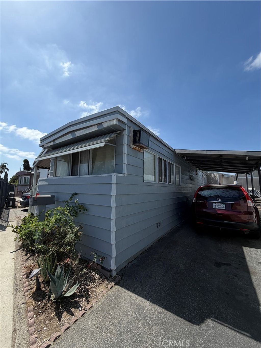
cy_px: 174
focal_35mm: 14
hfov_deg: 85.7
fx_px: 141
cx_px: 130
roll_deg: -0.8
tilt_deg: +6.1
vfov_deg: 102.1
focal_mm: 2.22
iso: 40
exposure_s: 1/751
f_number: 2.2
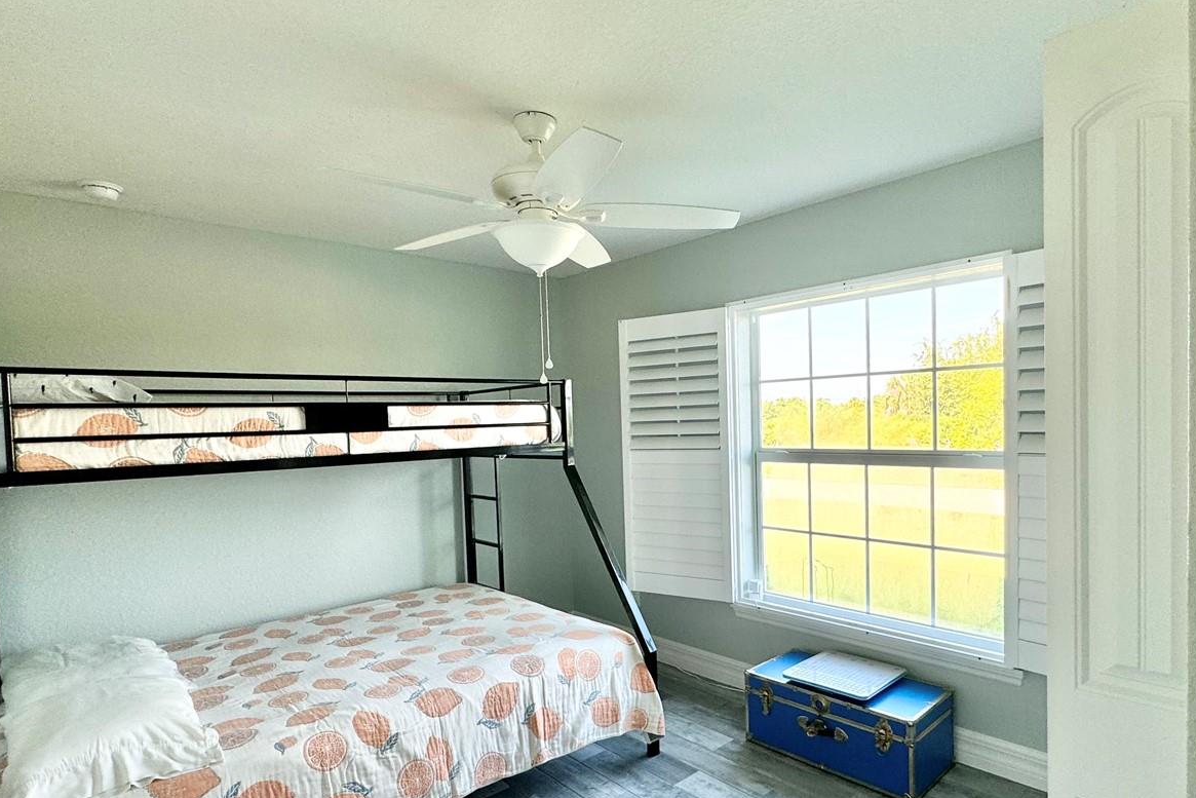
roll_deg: +1.9
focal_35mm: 20
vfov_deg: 61.7
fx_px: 664
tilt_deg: -3.3
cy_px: 448
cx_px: 652
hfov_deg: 83.8
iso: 64
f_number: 2.2
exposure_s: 1/120
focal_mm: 2.22
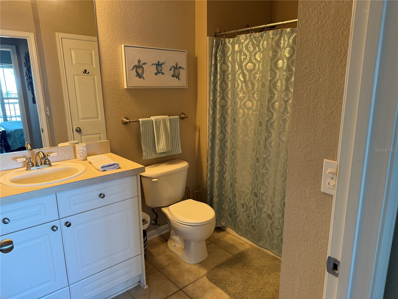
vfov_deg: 56.8
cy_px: 150
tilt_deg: -12.7
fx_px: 276
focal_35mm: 24
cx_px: 199
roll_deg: +1.0
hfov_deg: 71.6
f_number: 1.78
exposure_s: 1/60
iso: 200
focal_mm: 6.76
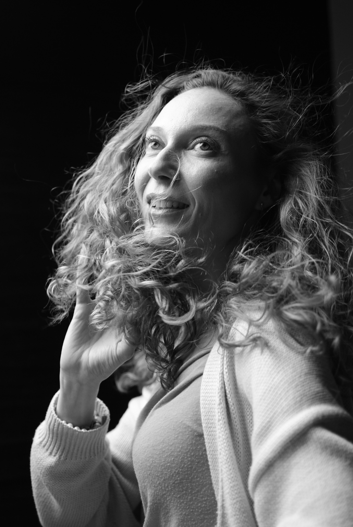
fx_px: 770
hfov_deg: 25.8
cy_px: 264
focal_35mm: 52
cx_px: 176
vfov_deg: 37.8
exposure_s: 1/200
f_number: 1.8
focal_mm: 35
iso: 200
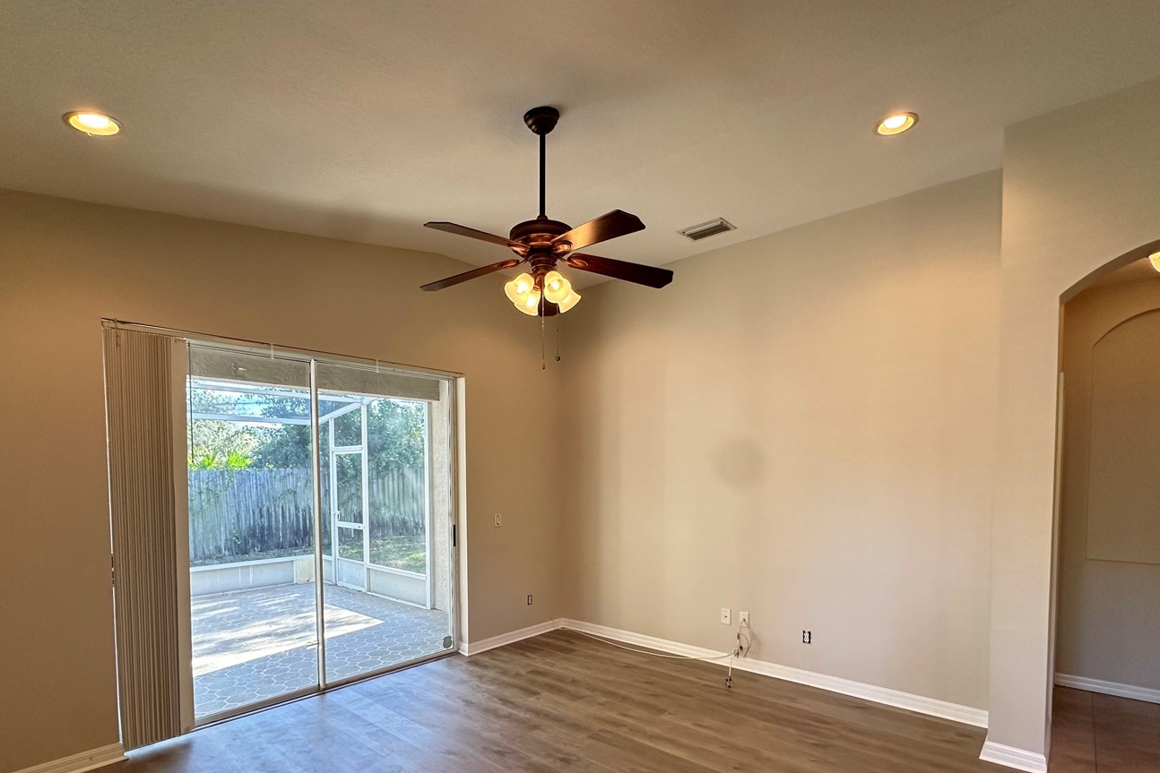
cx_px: 556
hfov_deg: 89.9
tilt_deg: -1.5
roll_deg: -0.4
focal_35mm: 18
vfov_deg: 66.0
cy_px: 499
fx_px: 580
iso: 160
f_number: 2.2
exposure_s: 1/120
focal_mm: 2.22
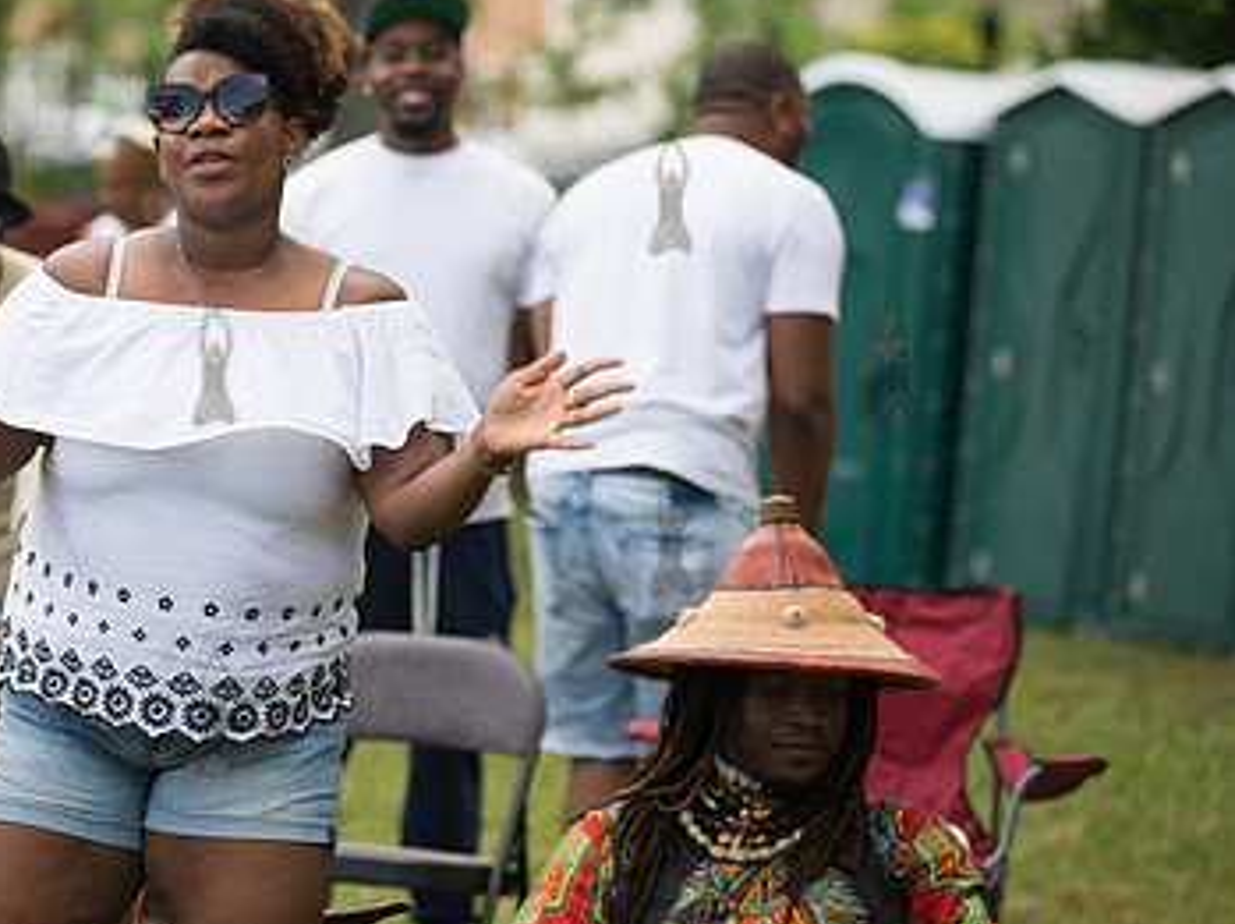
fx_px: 7128
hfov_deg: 9.9
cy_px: 363
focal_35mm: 200
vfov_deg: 7.4
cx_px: 212
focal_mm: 125
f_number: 4
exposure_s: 1/400
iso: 400
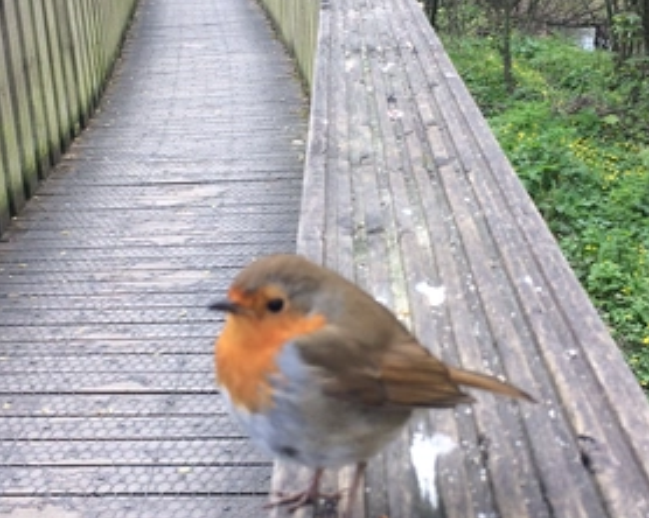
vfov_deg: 29.6
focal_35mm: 51
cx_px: 279
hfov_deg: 36.6
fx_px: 979
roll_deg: +3.4
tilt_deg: -19.8
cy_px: 222
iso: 32
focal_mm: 4.15
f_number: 2.2
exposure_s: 1/187
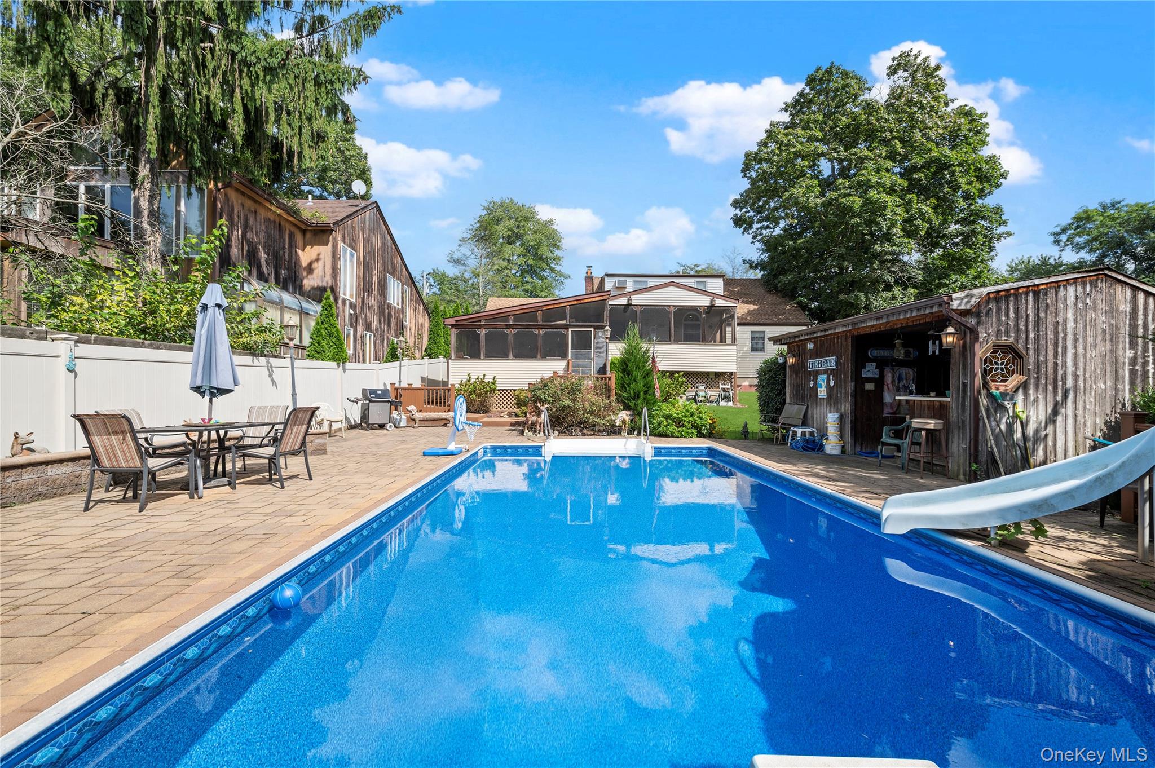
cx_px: 578
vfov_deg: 77.2
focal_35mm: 15
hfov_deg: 100.4
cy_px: 384
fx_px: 481
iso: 100
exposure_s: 1/125
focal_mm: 15
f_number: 8
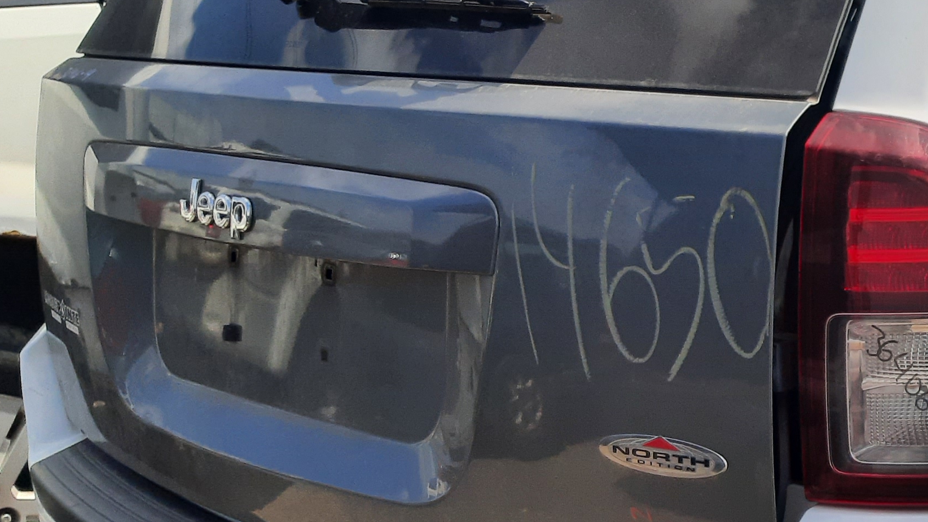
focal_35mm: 67
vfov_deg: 18.0
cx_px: 1074
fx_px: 1649
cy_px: 301
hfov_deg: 28.0
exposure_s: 1/2174
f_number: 1.7
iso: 40
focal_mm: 3.92
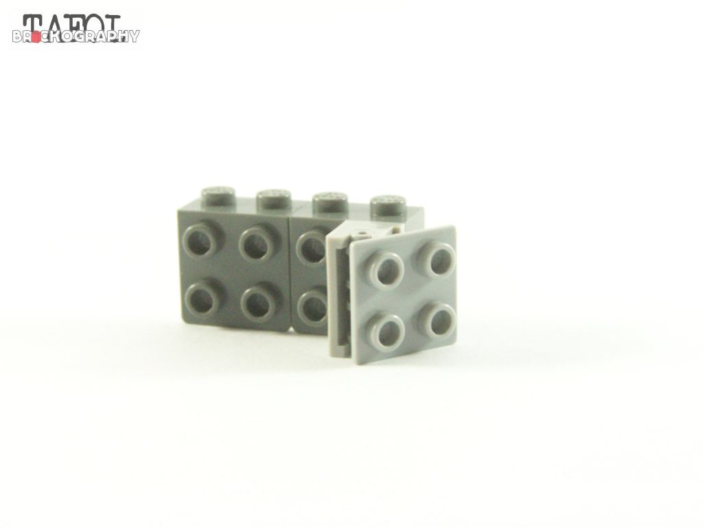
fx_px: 1909
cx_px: 352
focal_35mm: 94
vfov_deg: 15.7
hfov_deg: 20.9
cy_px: 264
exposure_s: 1/60
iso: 400
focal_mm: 15.6
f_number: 4
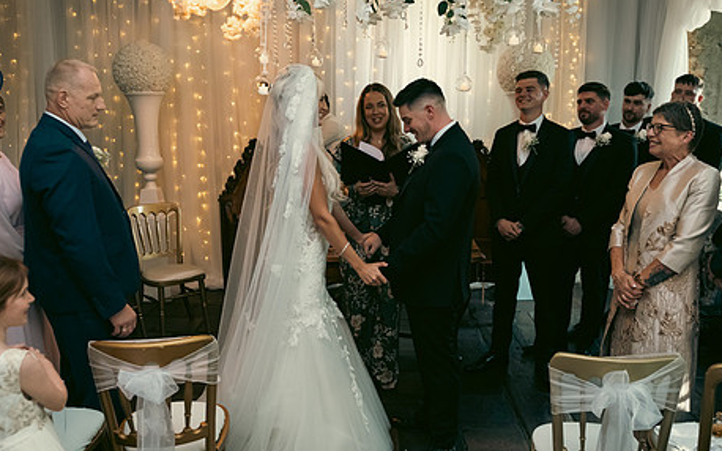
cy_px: 225
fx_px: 610
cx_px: 364
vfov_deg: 40.6
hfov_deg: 61.2
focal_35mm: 31
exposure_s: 1/160
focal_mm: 24
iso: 1250
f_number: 3.5
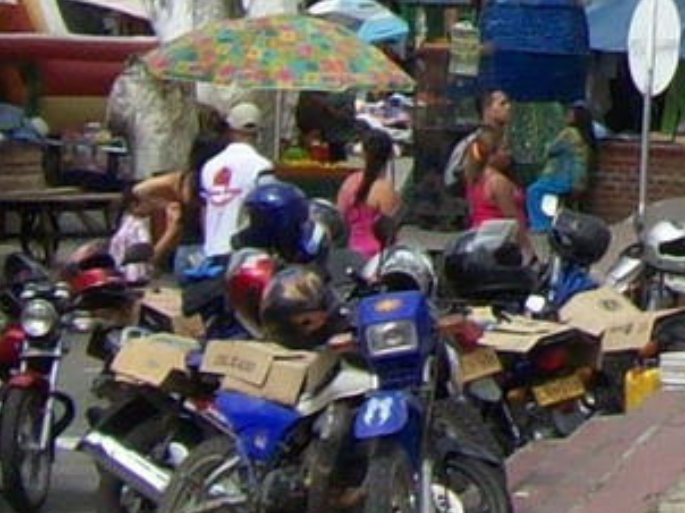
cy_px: -510
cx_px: 1409
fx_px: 4528
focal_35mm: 229
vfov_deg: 6.3
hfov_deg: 8.2
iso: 80
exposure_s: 1/410
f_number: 4.8
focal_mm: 6
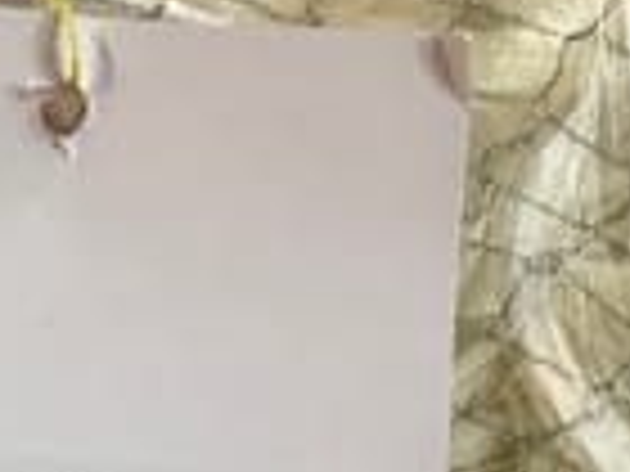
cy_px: 704
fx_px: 2020
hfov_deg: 17.2
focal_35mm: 111
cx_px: -45
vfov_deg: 12.7
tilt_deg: -63.6
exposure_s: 1/50
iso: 125
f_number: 2.4
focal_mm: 3.3
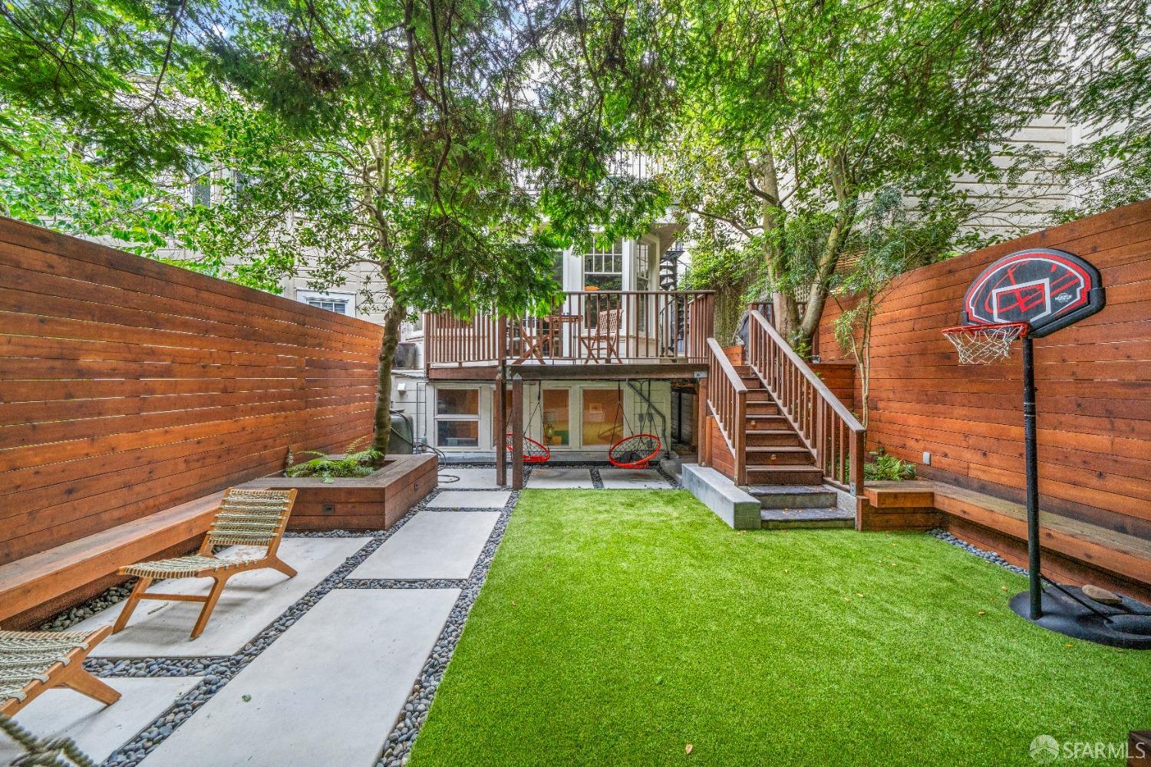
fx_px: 384
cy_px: 384
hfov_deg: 112.6
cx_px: 576
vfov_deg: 90.0
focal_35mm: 12
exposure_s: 1/80
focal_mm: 12
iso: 640
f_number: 10
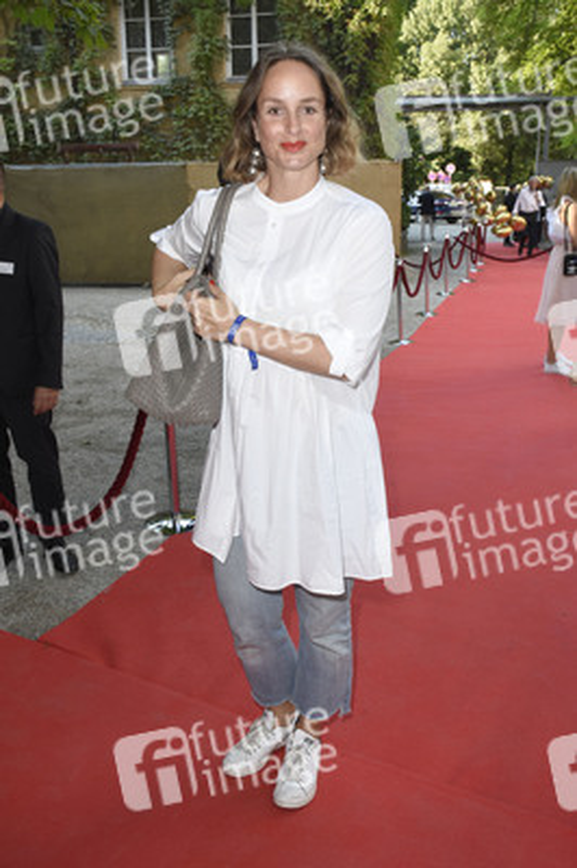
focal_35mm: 33
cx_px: 288
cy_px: 434
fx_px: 795
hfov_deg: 39.9
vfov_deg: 57.3
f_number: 6.3
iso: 400
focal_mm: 22
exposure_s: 1/160
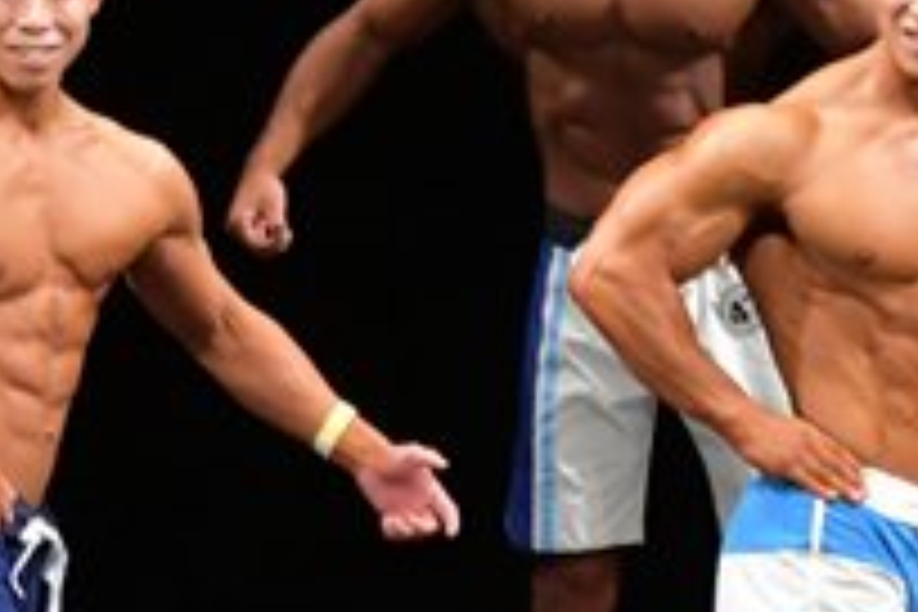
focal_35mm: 823
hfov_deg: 2.5
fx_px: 20985
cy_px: 657
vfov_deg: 1.7
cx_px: 1051
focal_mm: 145
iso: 3200
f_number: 5.6
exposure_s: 1/400
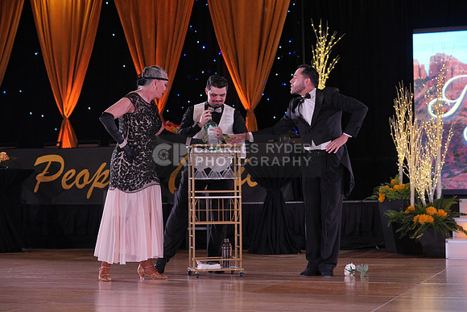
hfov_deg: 26.3
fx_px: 999
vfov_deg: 17.7
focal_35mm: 77
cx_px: 234
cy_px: 156
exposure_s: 1/400
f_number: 4
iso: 1250
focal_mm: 77
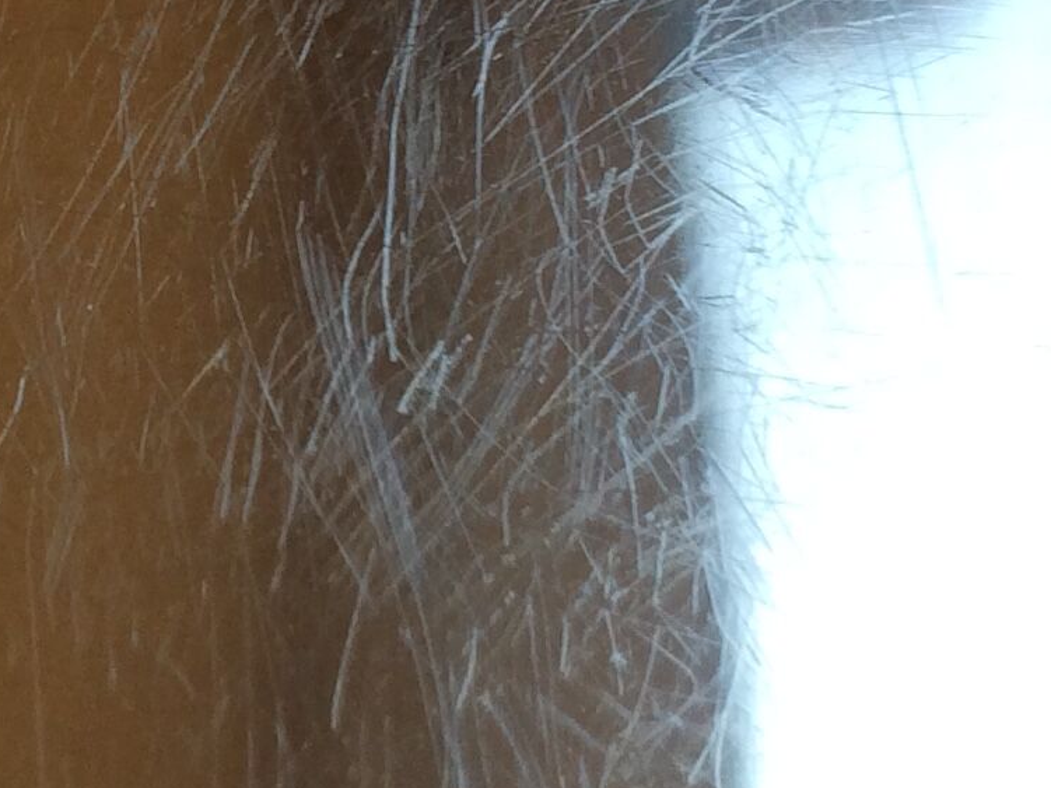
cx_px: 227
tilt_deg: -59.0
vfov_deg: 11.7
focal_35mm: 126
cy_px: 134
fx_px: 3825
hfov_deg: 15.6
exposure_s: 1/100
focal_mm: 4.15
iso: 50
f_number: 2.2
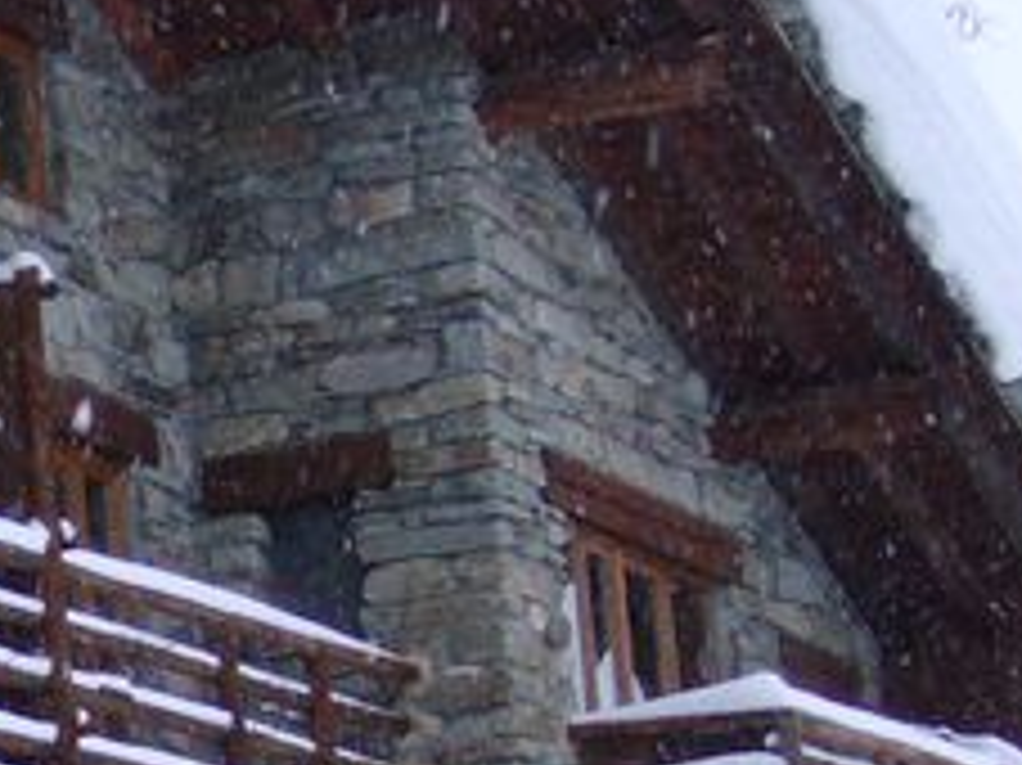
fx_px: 7289
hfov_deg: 7.9
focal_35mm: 247
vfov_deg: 6.0
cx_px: -351
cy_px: 756
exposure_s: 1/100
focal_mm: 11.5
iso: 100
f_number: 4
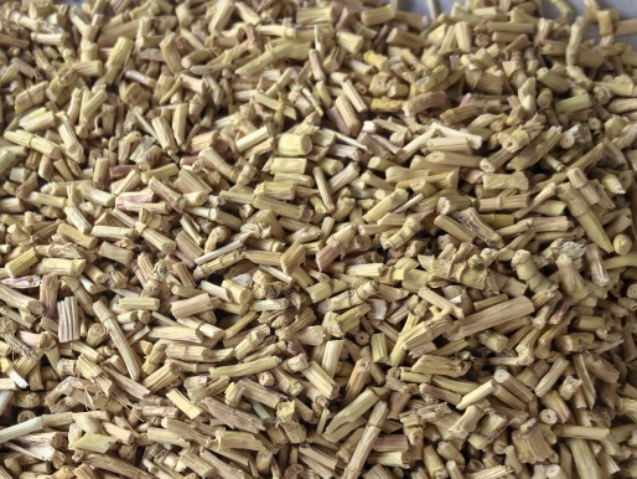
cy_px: 360
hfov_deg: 43.5
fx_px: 773
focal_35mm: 42
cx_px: 169
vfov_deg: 33.7
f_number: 2
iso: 100
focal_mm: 5.75
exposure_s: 1/100
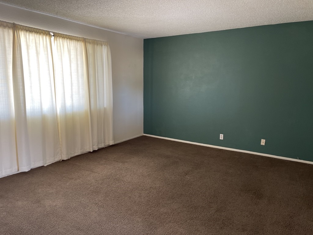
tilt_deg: -9.0
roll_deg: -1.5
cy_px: 118
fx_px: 235
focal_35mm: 26
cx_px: 156
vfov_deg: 53.1
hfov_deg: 67.3
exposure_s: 1/60
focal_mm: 5.1
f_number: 1.6
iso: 160
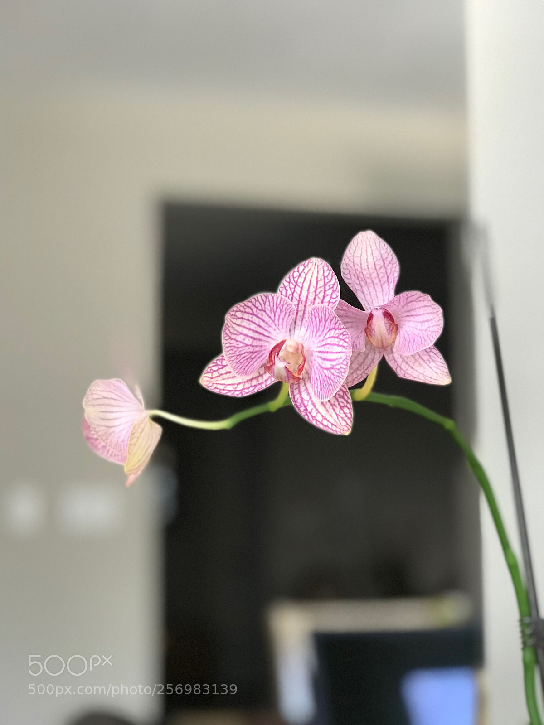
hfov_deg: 25.7
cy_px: 362
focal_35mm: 57
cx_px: 272
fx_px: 1194
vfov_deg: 33.8
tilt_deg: +7.8
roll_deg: -0.3
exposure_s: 1/60
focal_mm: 6.6
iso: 200
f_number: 2.8
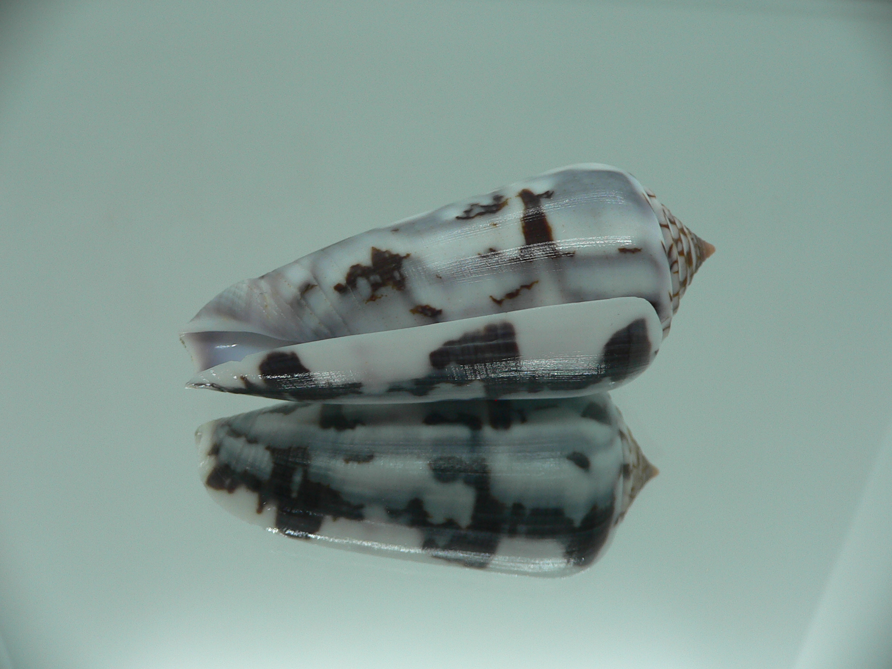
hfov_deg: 52.6
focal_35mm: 35
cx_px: 446
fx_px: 902
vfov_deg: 40.7
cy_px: 334
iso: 80
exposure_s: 1/60
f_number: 2.8
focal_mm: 4.6
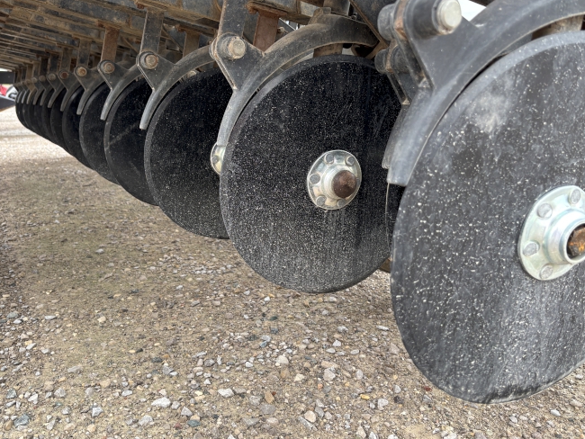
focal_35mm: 32
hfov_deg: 56.4
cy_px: 192
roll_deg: +1.2
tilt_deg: -11.4
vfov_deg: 44.1
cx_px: 235
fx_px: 541
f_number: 1.6
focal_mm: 5.96
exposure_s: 1/121
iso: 64
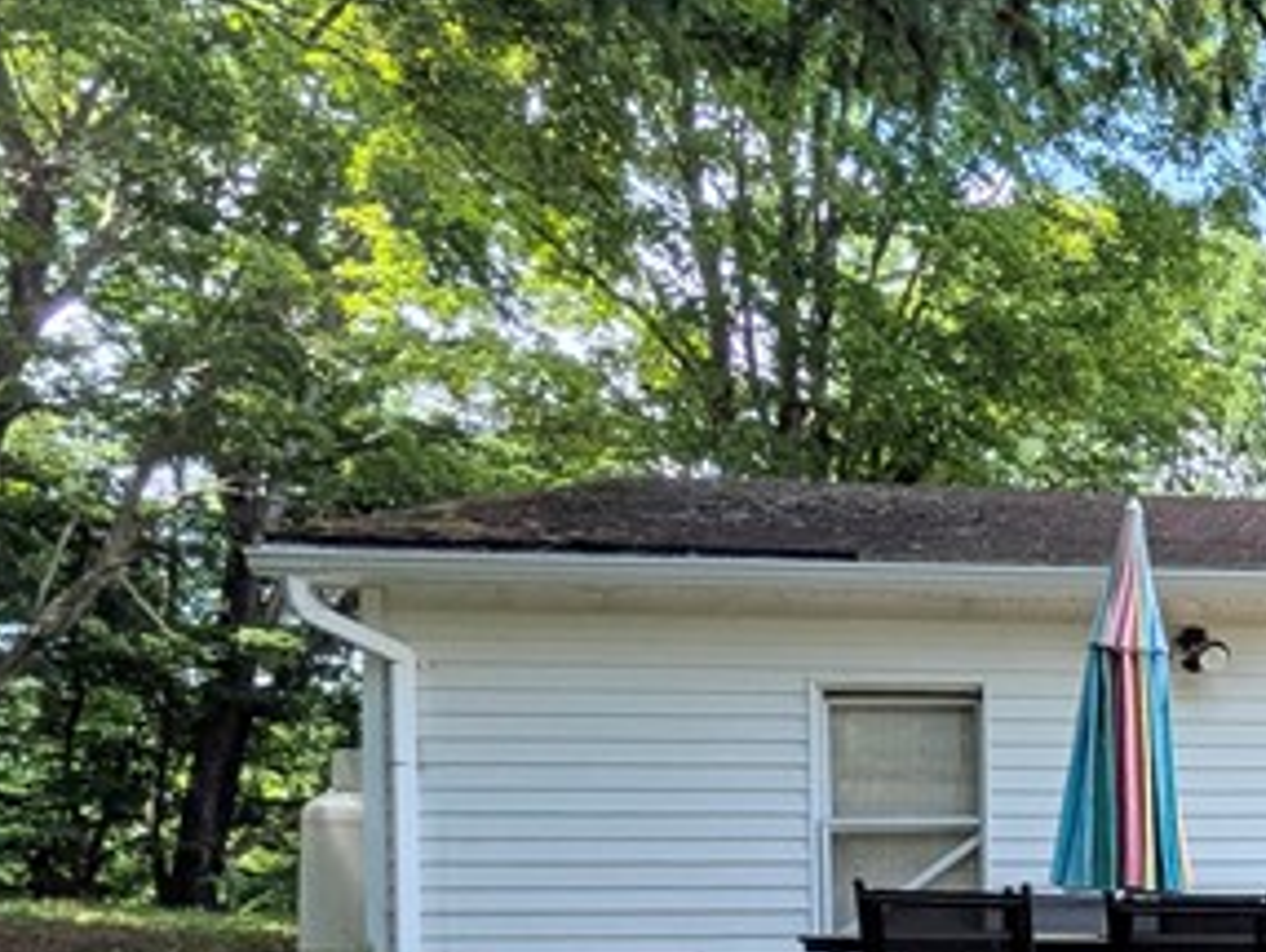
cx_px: 1698
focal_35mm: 50
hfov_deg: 29.6
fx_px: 1830
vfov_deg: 27.7
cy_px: 917
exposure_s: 1/1718
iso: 50
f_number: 2.2
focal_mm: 1.83
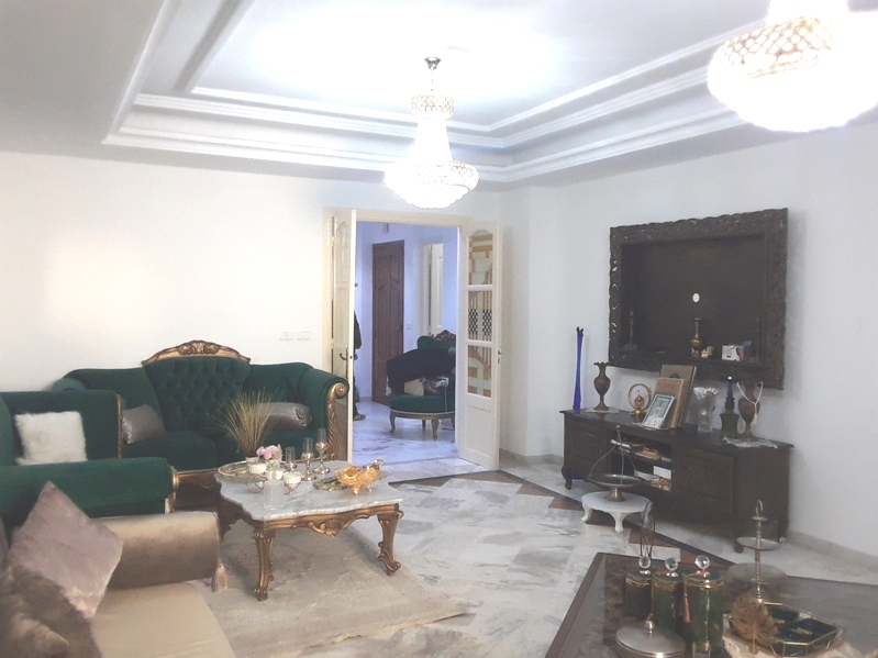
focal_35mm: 30
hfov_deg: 60.0
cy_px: 329
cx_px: 439
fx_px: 761
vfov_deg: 46.8
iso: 250
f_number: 1.9
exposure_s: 1/50
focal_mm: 2.2
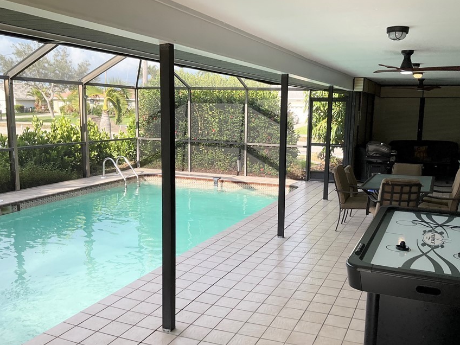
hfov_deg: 52.5
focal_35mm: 35
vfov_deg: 40.7
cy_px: 185
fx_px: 465
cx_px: 259
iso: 25
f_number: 1.8
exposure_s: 1/391
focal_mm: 3
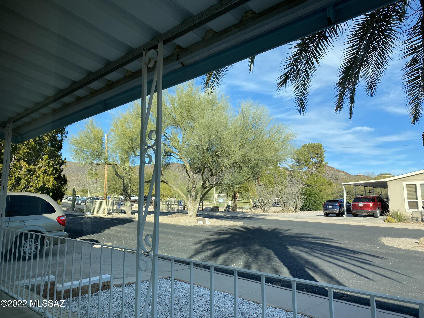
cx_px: 212
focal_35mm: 26
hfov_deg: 67.3
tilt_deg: +7.2
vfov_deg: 53.1
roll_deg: +0.2
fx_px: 318
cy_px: 159
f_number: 1.8
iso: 32
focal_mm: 4.25
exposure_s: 1/845
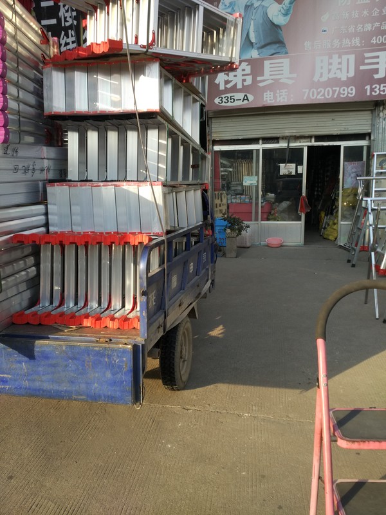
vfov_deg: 60.0
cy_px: 258
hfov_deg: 46.8
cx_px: 193
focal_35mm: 30
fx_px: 446
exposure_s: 1/403
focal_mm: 4.12
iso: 100
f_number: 2
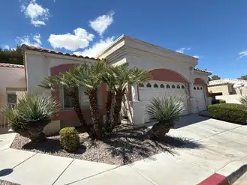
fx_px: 121
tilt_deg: +8.5
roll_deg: +5.3
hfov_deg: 89.9
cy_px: 94
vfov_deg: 74.8
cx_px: 99
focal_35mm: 17
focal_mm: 2.22
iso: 64
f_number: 2.2
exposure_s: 1/1399
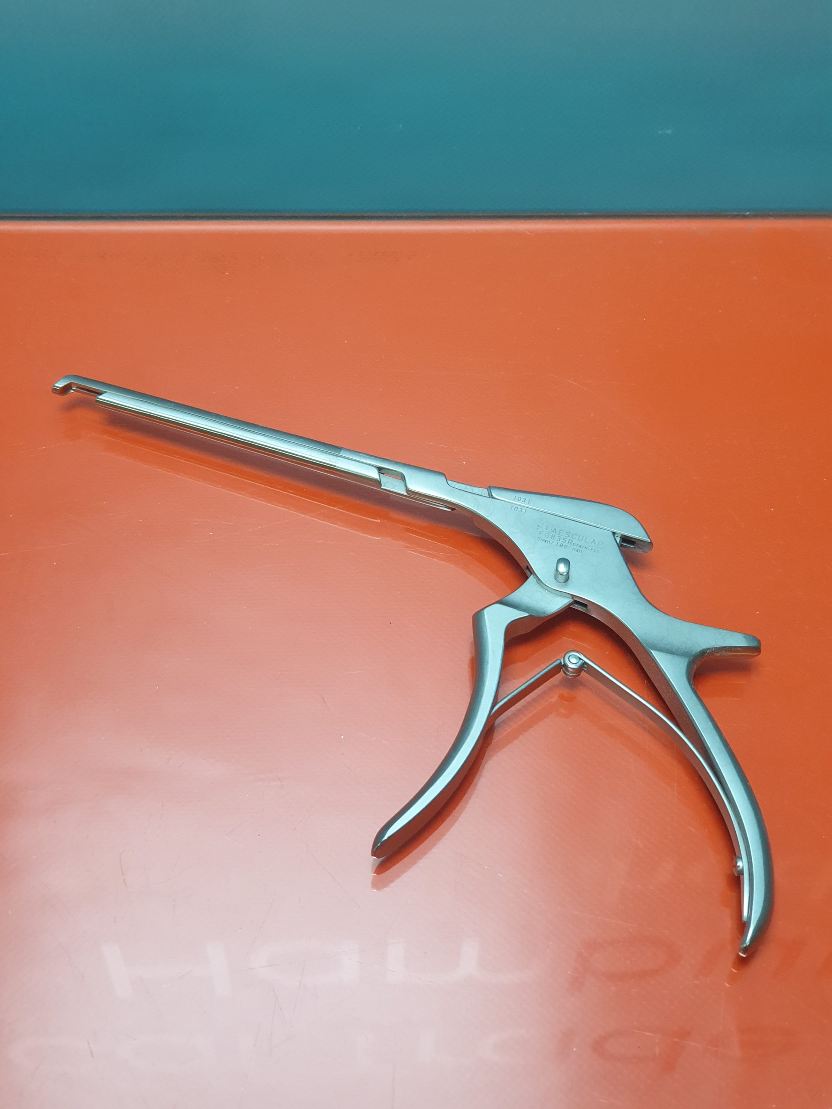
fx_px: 1666
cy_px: 554
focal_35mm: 52
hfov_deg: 28.0
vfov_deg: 36.8
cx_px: 416
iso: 125
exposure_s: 1/33
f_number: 2.4
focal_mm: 6
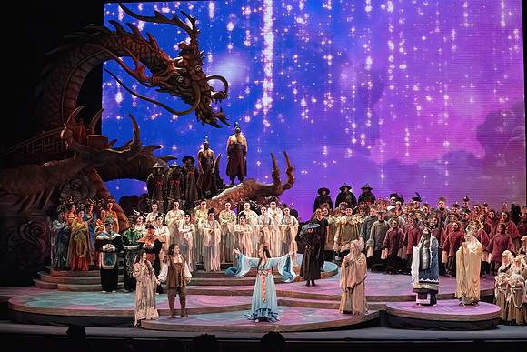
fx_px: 1025
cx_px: 264
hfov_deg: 28.8
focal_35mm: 70
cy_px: 176
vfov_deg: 19.5
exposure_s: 1/1000
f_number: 10
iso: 20000
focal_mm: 70
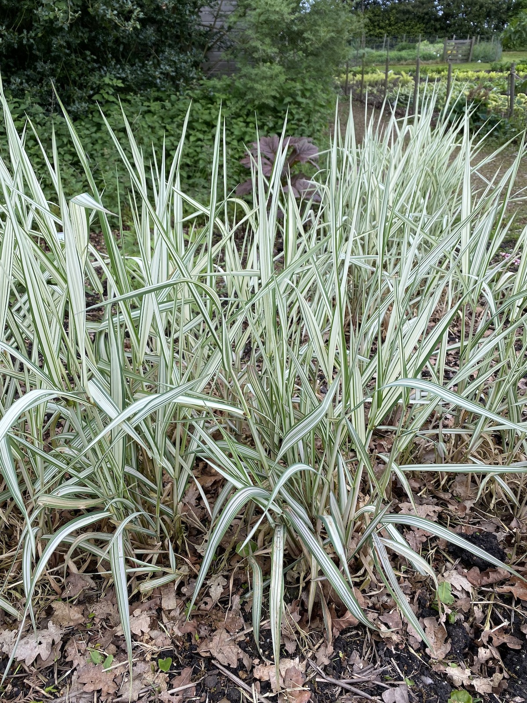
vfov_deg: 67.3
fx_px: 528
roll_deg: +0.4
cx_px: 264
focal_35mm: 26
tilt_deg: -26.4
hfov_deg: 53.1
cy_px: 352
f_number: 1.8
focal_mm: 4.25
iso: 32
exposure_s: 1/339
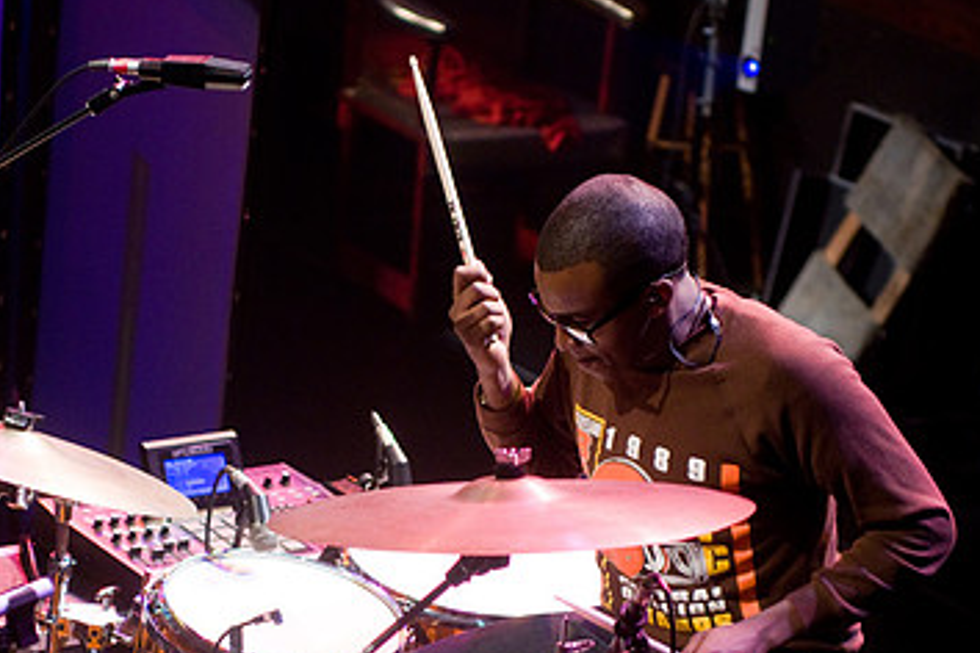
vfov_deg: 8.0
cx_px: 401
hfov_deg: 11.9
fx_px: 4682
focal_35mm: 172
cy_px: 519
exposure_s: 1/250
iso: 640
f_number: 2.8
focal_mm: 70
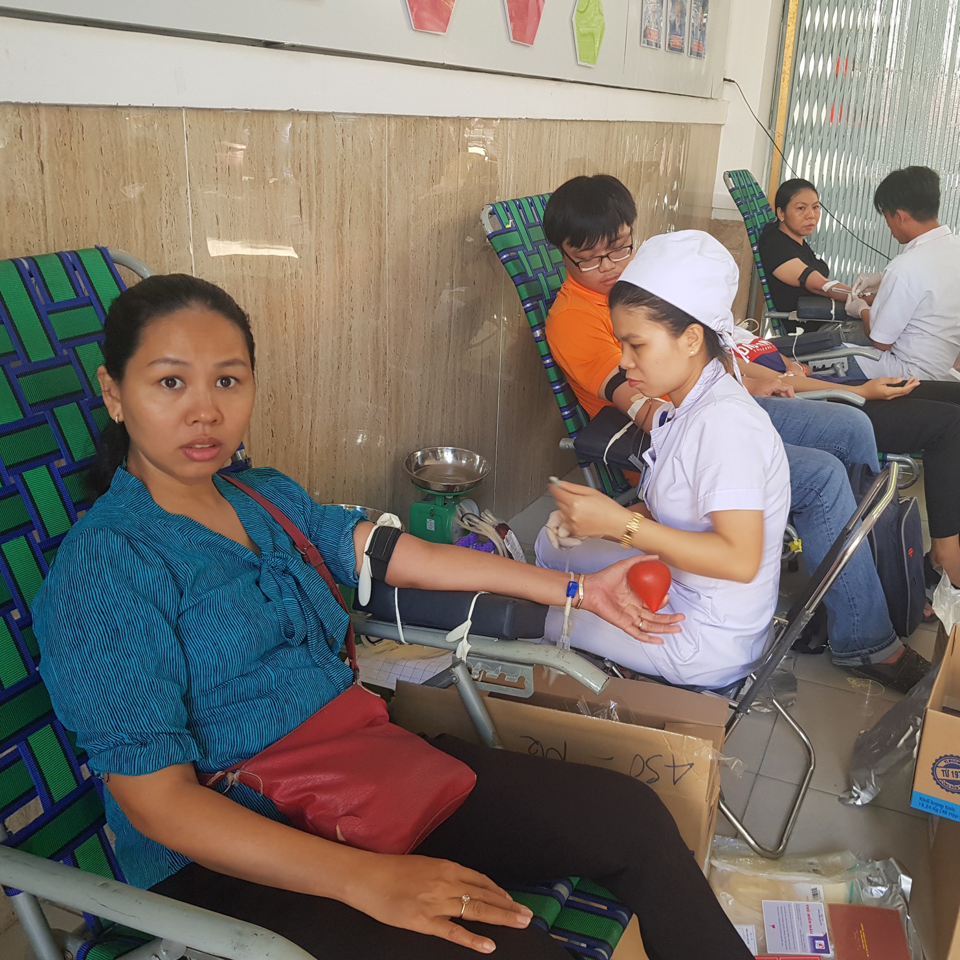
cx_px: 600
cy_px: 478
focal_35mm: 31
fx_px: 973
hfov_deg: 52.0
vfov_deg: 52.5
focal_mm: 4.3
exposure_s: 1/50
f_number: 1.7
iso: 100
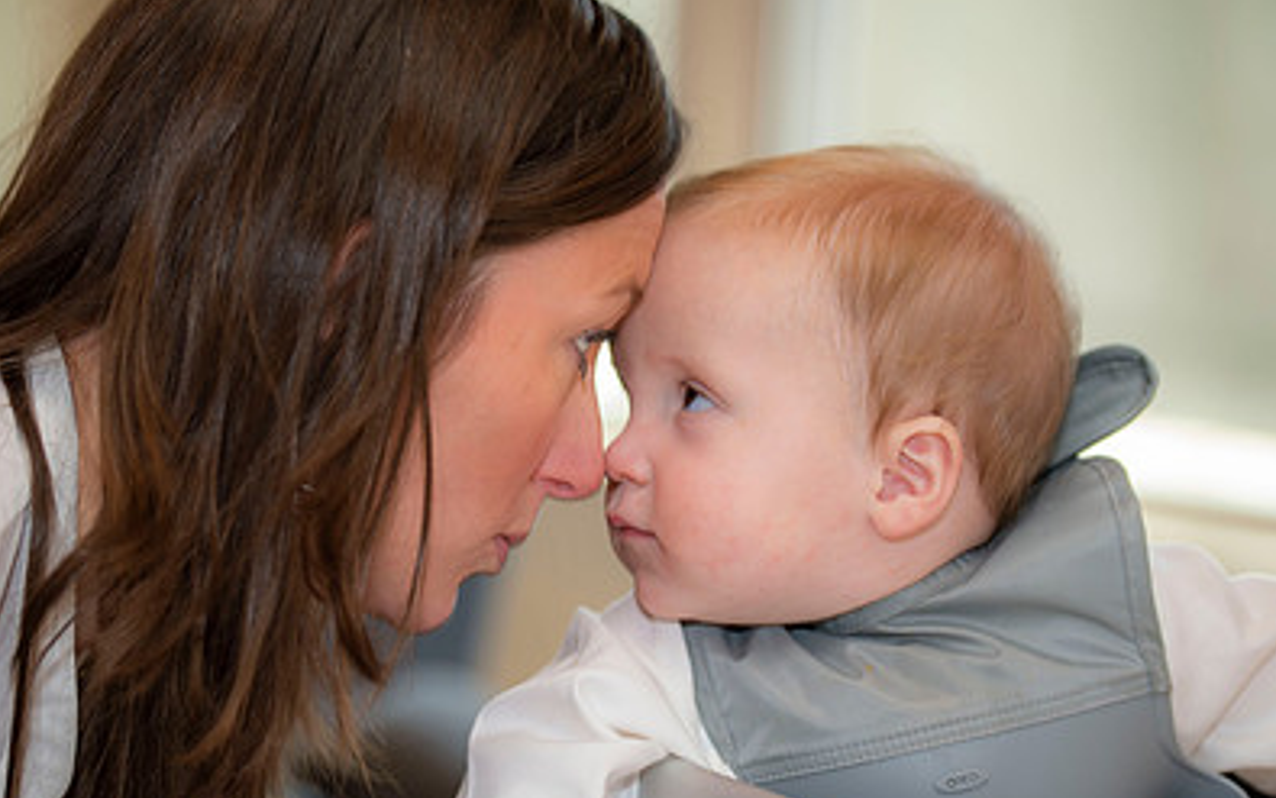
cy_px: 565
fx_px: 4939
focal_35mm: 142
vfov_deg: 9.2
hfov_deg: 14.7
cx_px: 559
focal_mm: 95
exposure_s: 1/50
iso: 125
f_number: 2.8
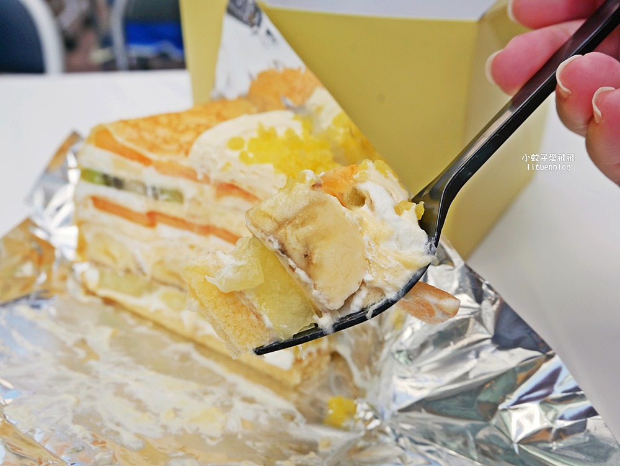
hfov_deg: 53.9
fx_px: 609
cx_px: 310
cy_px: 233
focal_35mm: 34
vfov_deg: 41.8
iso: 200
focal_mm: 17
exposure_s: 1/500
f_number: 5
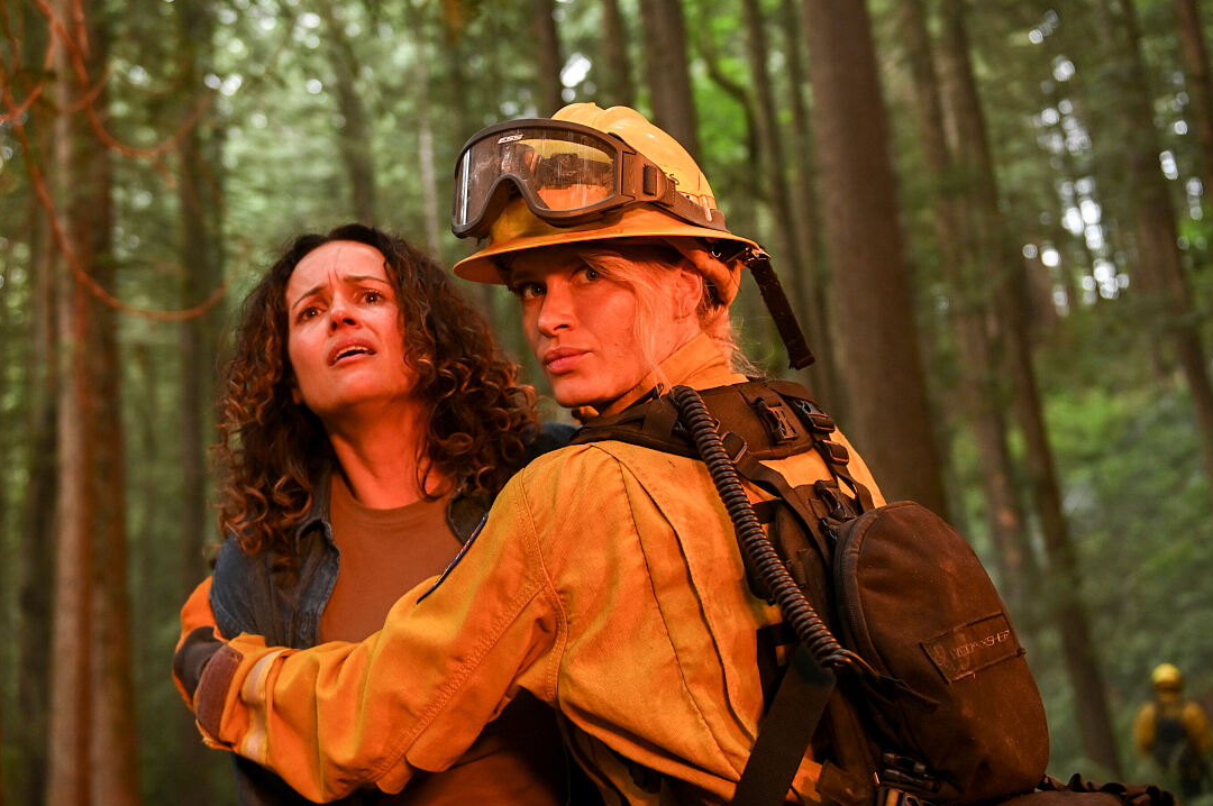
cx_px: 562
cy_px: 413
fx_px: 1347
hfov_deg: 48.5
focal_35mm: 40
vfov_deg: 33.3
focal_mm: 36
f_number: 2.8
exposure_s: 1/200
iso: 800
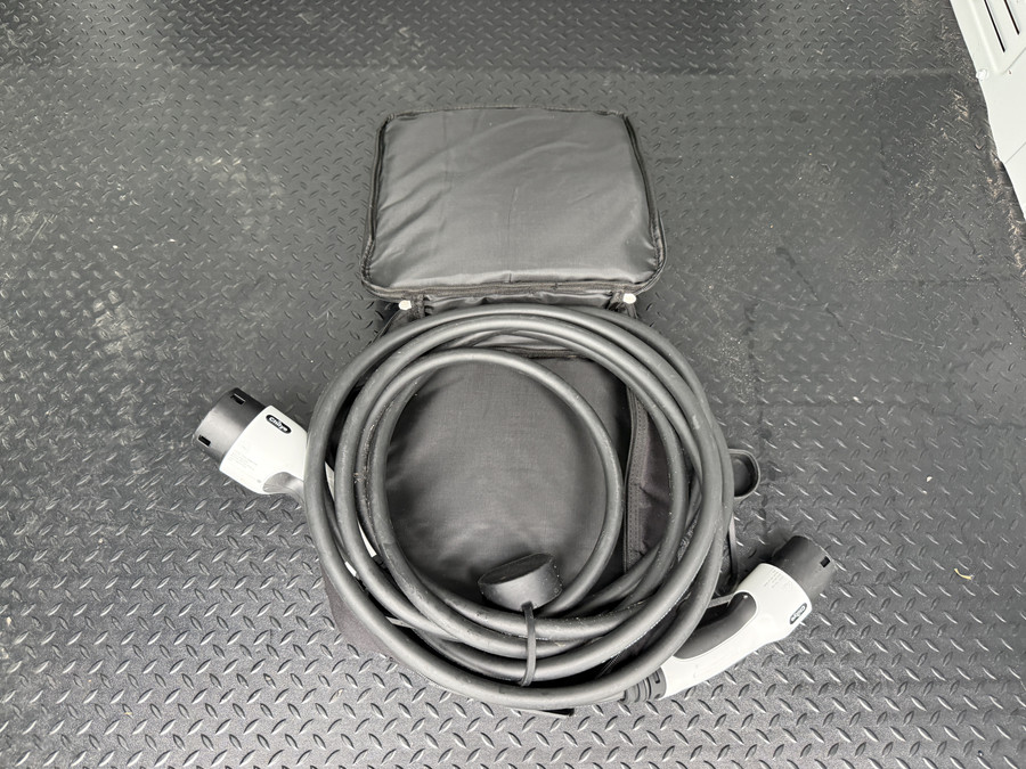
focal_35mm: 24
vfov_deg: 56.8
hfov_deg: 71.6
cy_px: 384
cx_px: 513
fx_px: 711
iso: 400
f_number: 1.78
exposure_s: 1/60
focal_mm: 6.76
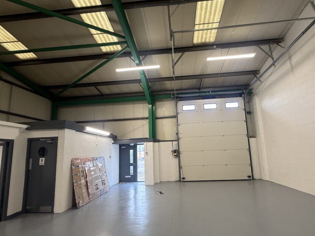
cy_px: 131
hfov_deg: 90.9
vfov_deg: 74.5
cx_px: 169
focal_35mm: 17
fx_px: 155
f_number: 2.2
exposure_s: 1/100
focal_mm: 2.22
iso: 125
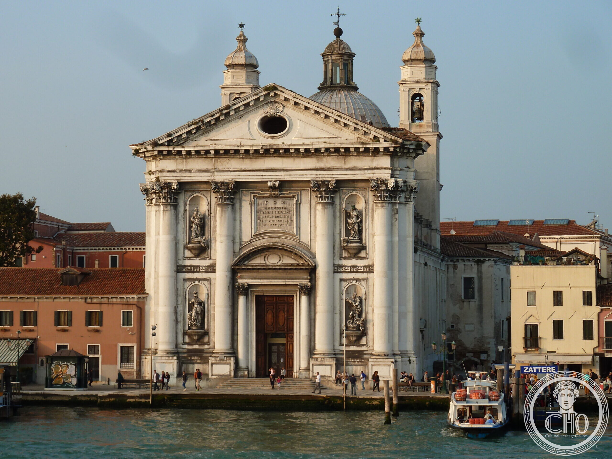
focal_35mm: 90
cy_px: 230
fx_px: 1591
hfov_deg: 21.8
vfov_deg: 16.4
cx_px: 306
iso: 80
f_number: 4.3
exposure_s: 1/200
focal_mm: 14.7
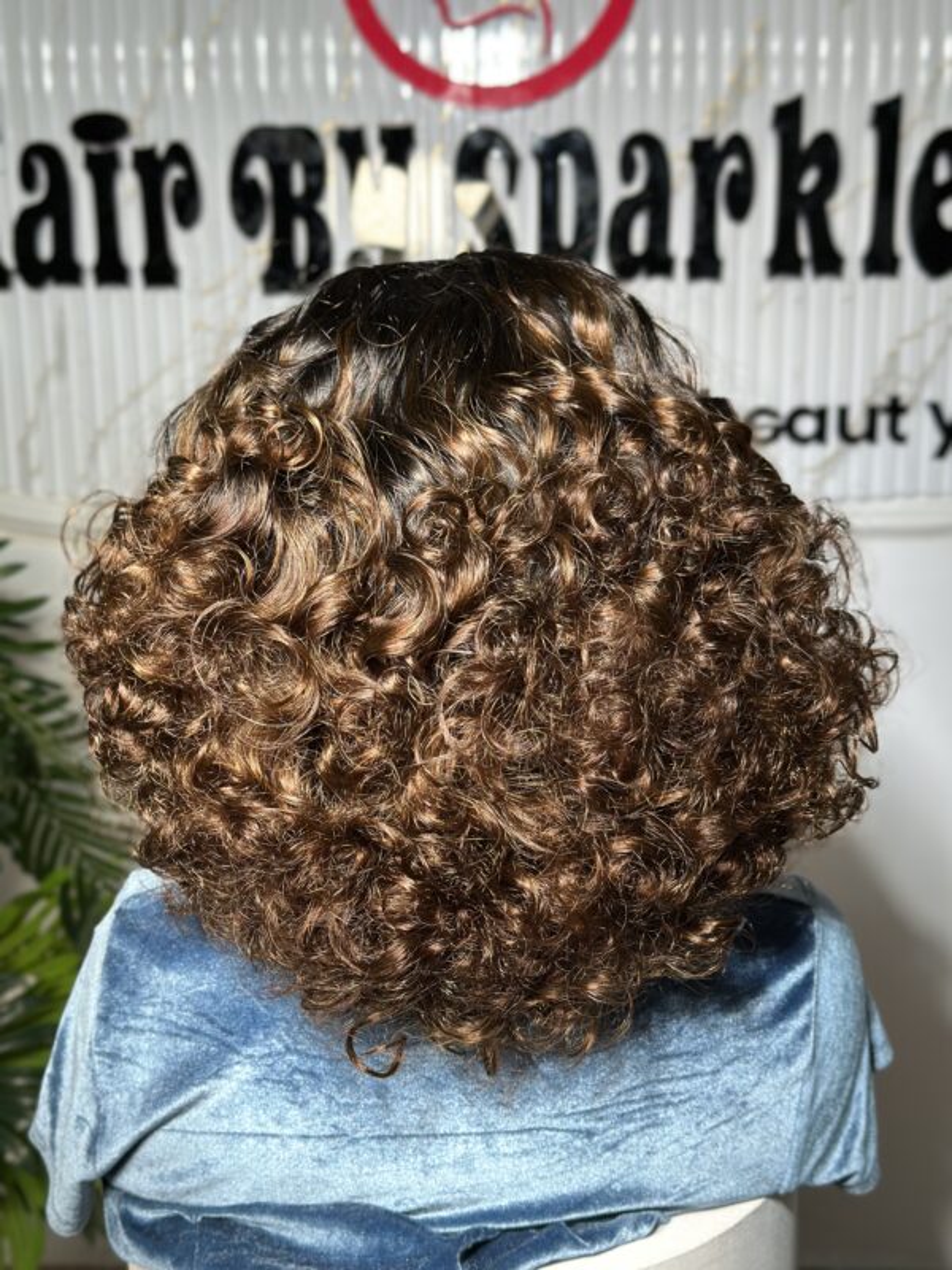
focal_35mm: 48
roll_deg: -0.1
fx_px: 1760
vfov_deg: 39.7
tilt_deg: -12.2
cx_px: 476
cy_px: 635
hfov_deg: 30.3
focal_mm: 6.86
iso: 80
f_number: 1.78
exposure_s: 1/160
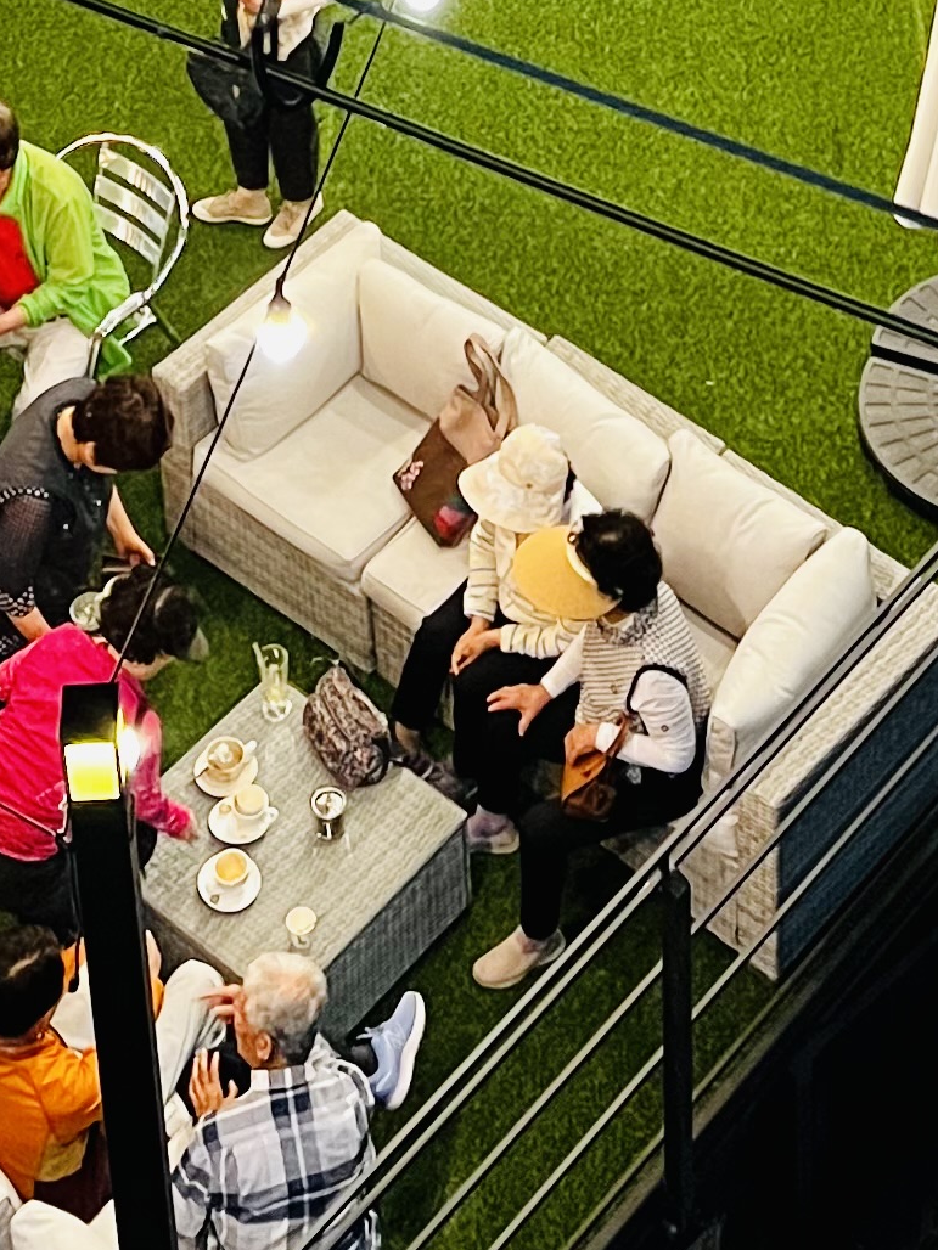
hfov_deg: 14.5
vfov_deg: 16.2
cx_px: 492
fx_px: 3685
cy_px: -1000
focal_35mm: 102
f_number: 1.5
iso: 500
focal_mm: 5.7
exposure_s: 1/60
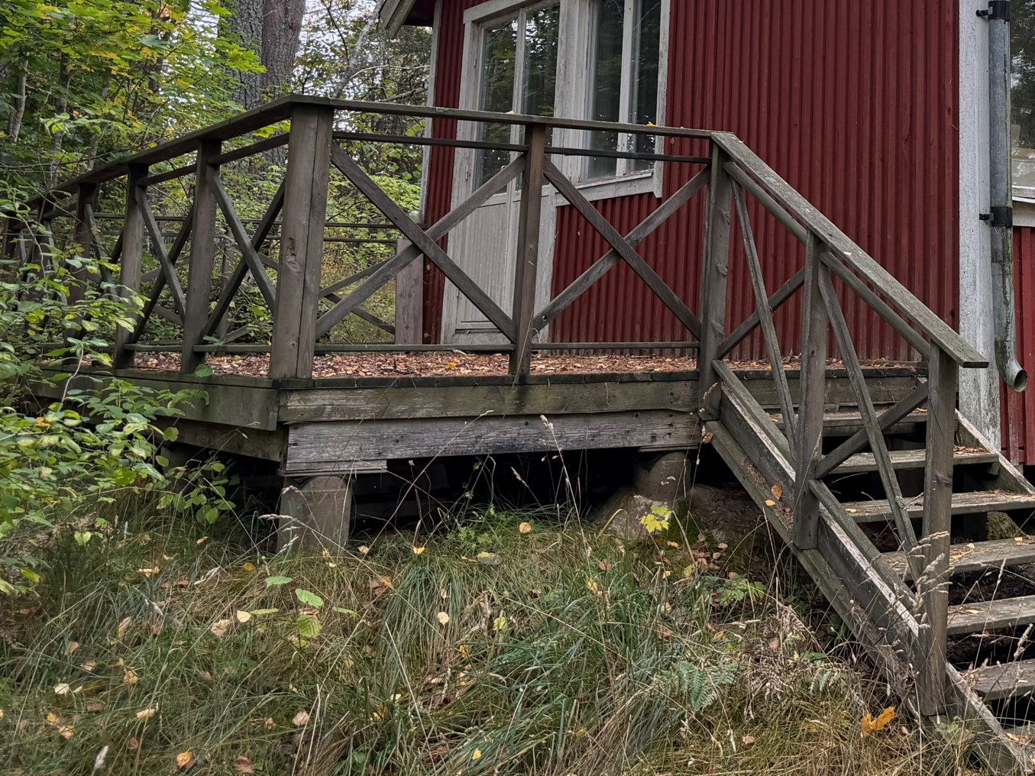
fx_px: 1525
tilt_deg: +13.3
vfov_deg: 27.1
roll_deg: -0.5
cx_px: 943
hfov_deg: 35.2
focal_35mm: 51
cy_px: 16
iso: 80
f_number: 1.78
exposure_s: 1/276
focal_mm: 6.76
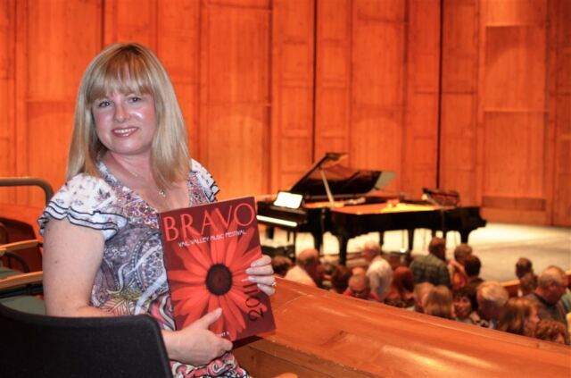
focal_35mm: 52
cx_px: 286
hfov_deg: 37.9
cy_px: 189
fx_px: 830
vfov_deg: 25.6
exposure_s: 1/25
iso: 800
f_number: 2.8
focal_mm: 35
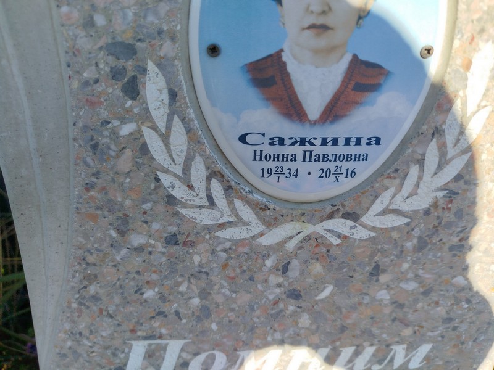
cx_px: 247
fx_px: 343
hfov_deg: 71.6
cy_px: 185
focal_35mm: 24
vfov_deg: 56.8
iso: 50
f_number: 1.7
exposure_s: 1/780
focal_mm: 5.31
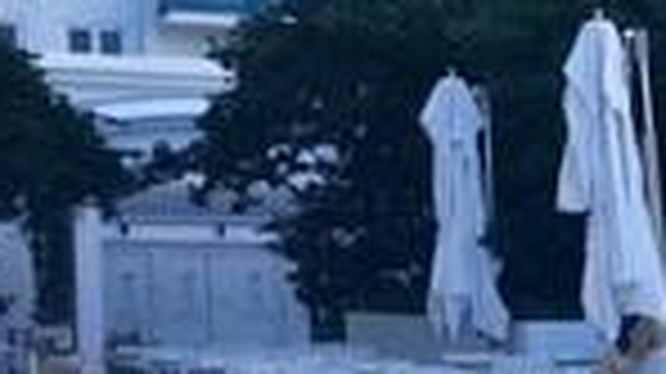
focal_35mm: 137
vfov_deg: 8.7
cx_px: 1413
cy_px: 433
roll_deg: -1.1
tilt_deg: -2.8
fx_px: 2418
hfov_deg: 13.1
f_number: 2.2
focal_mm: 4.15
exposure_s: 1/601
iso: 25
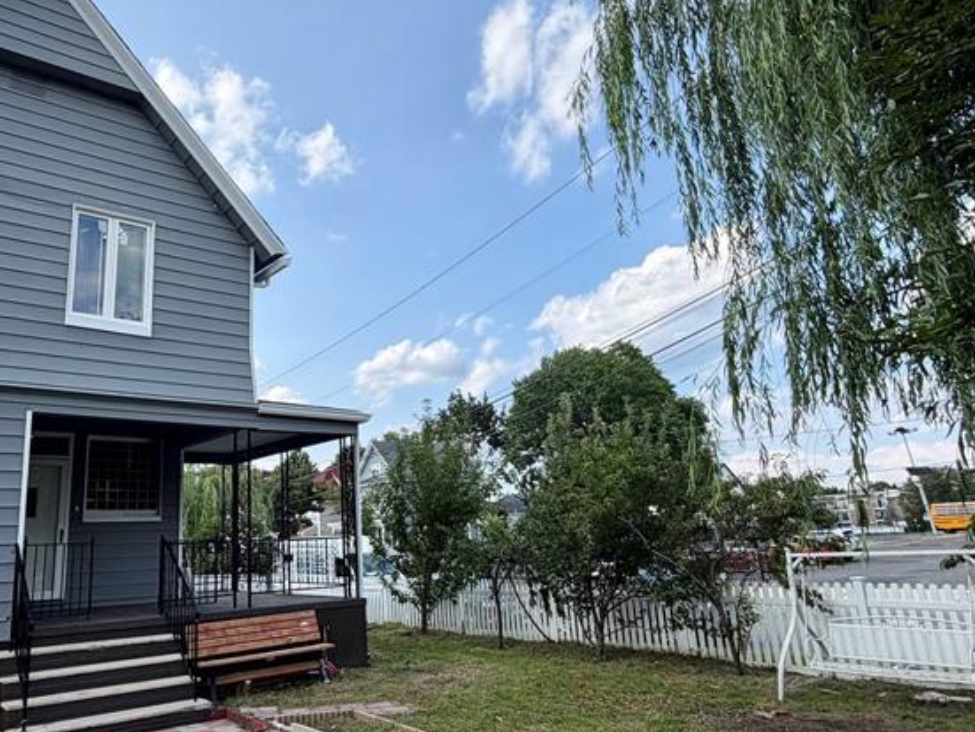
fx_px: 733
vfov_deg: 53.1
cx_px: 368
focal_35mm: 26
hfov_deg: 66.3
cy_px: 348
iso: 25
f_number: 2.2
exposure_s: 1/770
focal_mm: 2.22
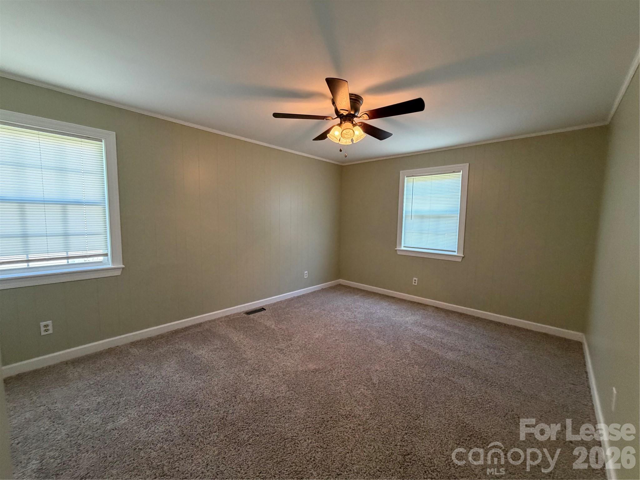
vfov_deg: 85.7
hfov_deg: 102.1
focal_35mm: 14
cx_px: 320
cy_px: 240
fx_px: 259
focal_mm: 2.22
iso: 250
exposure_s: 1/60
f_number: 2.2
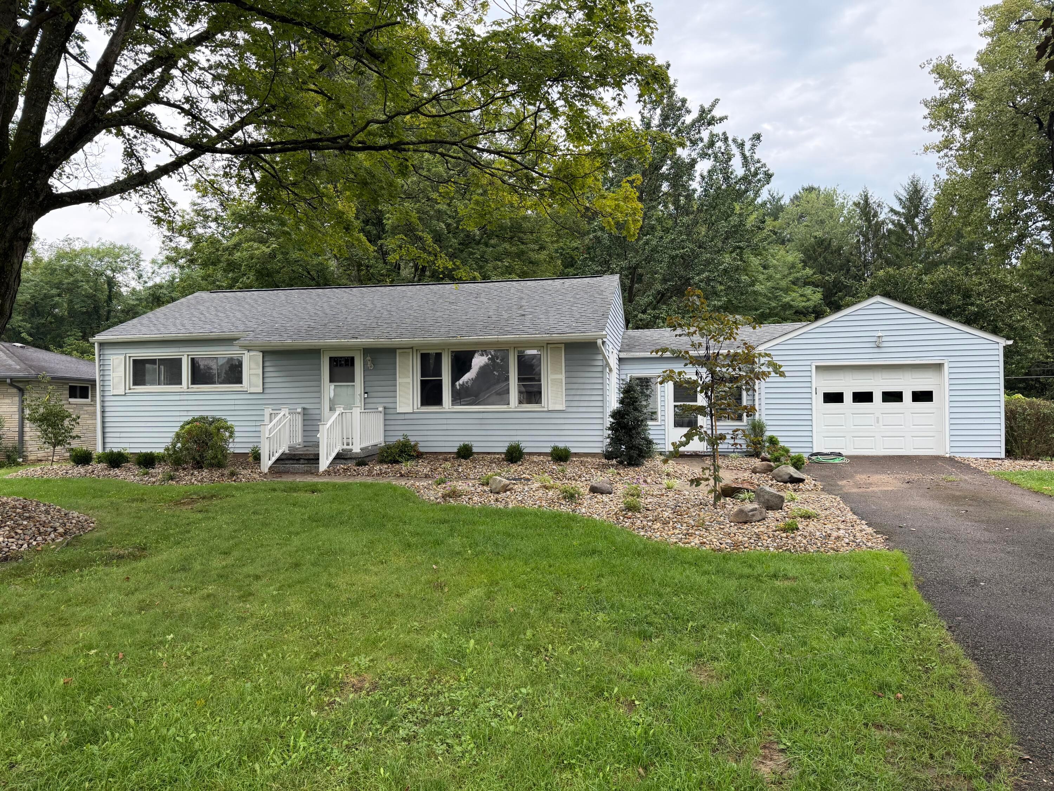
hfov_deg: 71.6
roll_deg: +0.3
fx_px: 731
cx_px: 527
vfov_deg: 56.8
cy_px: 396
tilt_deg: +1.0
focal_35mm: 24
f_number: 1.78
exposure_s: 1/1314
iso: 100
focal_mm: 6.76
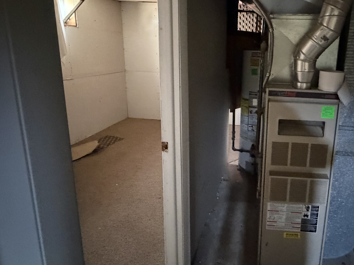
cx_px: 255
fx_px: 225
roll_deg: -2.4
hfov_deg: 72.3
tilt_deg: -10.8
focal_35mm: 22
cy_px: 90
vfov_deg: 59.8
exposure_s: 1/30
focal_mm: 2.22
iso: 1600
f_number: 2.2
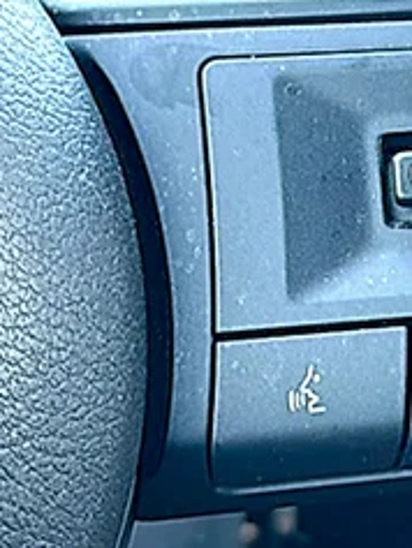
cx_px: 502
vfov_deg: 16.2
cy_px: 161
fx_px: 1918
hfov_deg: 12.0
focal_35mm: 121
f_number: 1.78
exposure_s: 1/56
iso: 64
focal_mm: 6.86
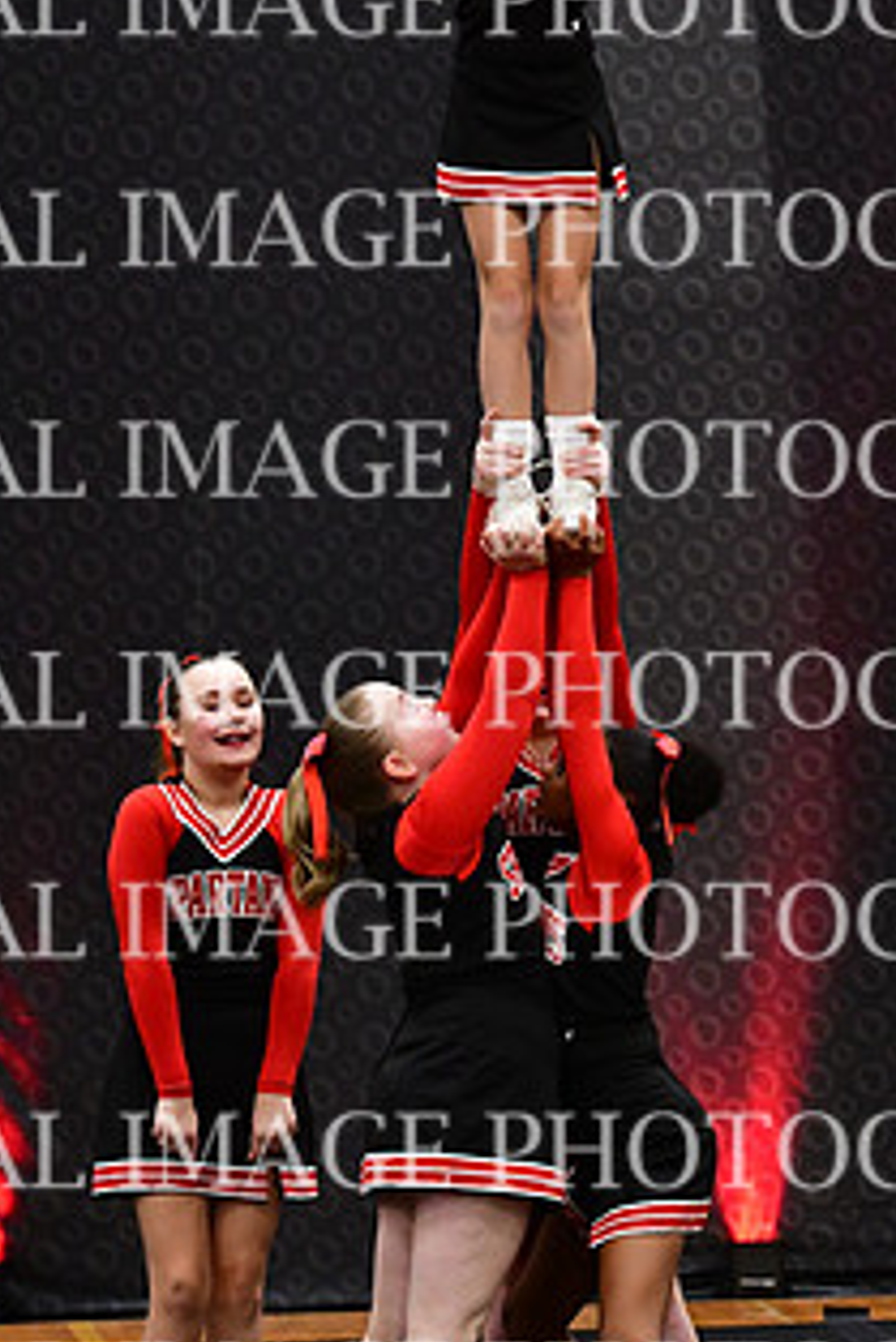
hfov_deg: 4.5
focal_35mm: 306
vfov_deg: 6.7
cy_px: 575
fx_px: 11410
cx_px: 457
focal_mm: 110
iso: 4000
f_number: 3.5
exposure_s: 1/500
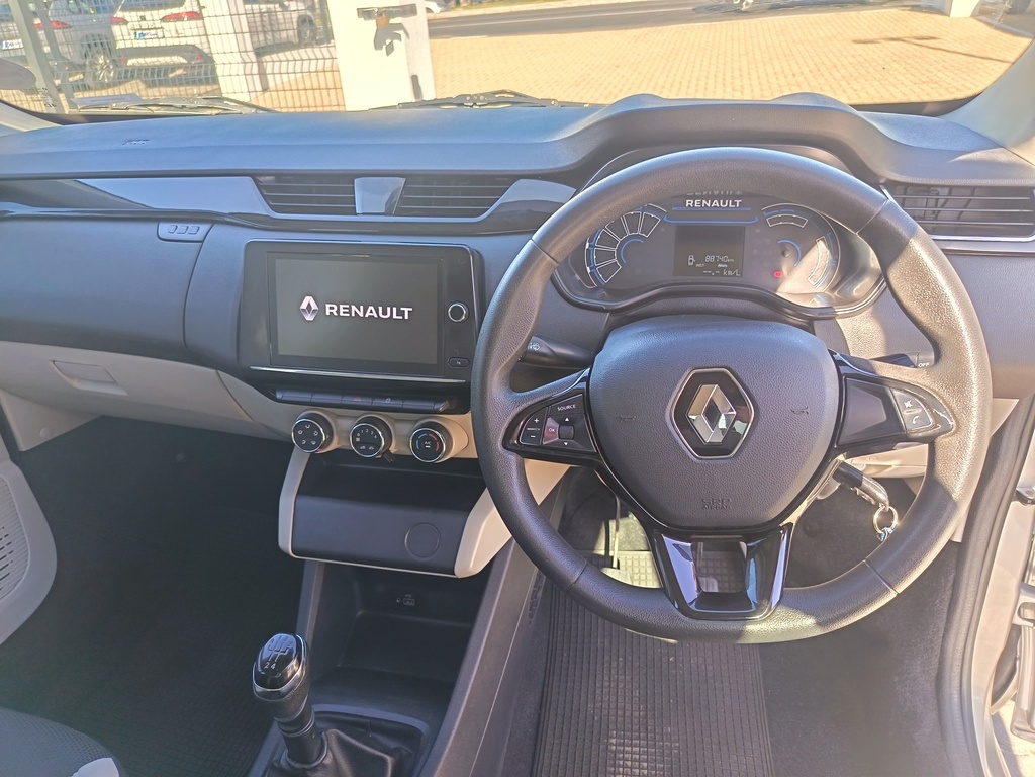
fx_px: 718
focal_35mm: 24
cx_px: 518
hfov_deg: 71.6
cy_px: 388
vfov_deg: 56.8
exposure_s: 1/120
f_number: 1.75
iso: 586
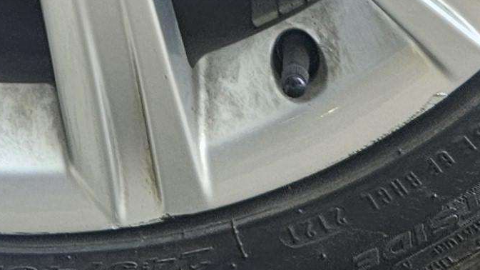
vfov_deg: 7.1
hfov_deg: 14.4
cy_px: -602
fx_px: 1896
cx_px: 140
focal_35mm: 149
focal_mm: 5.4
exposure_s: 1/120
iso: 50
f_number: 1.8
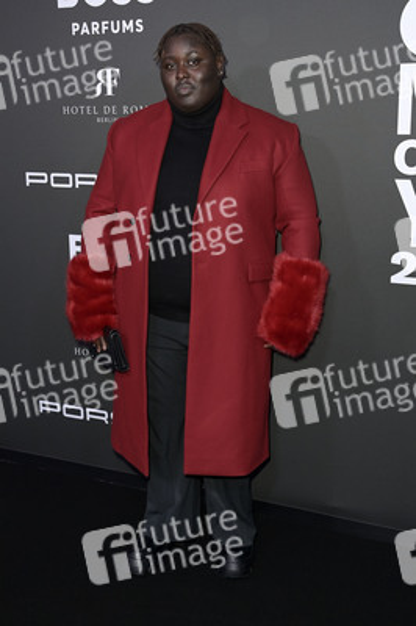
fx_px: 660
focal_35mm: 38
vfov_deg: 50.7
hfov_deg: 35.0
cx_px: 208
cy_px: 313
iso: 1000
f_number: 5.6
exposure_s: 1/250
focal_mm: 38
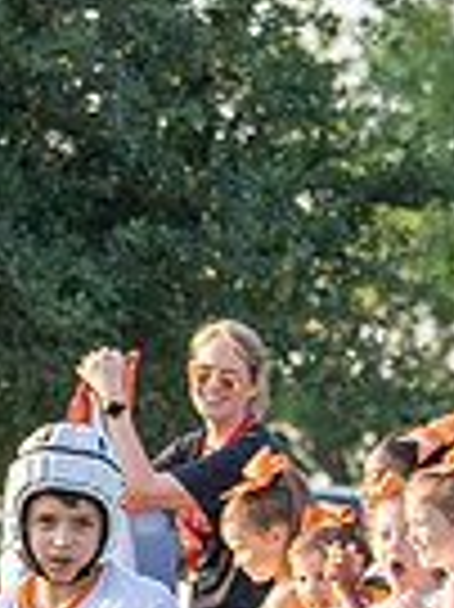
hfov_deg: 3.7
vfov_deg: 5.1
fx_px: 6848
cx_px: -595
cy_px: 758
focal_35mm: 391
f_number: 2.8
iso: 400
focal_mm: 70
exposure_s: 1/2000
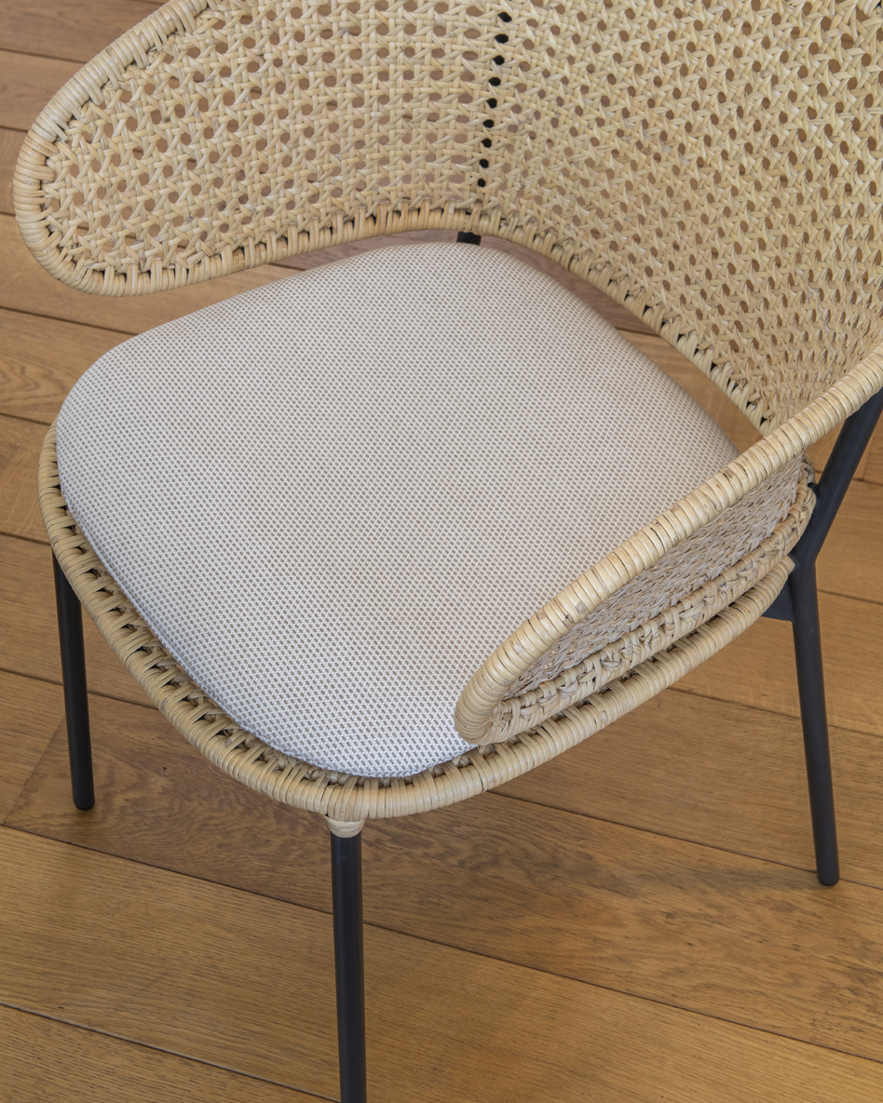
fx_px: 1862
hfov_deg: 26.7
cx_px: 442
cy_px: 568
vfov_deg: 33.0
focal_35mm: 57
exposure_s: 1/8
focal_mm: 50
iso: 100
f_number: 11
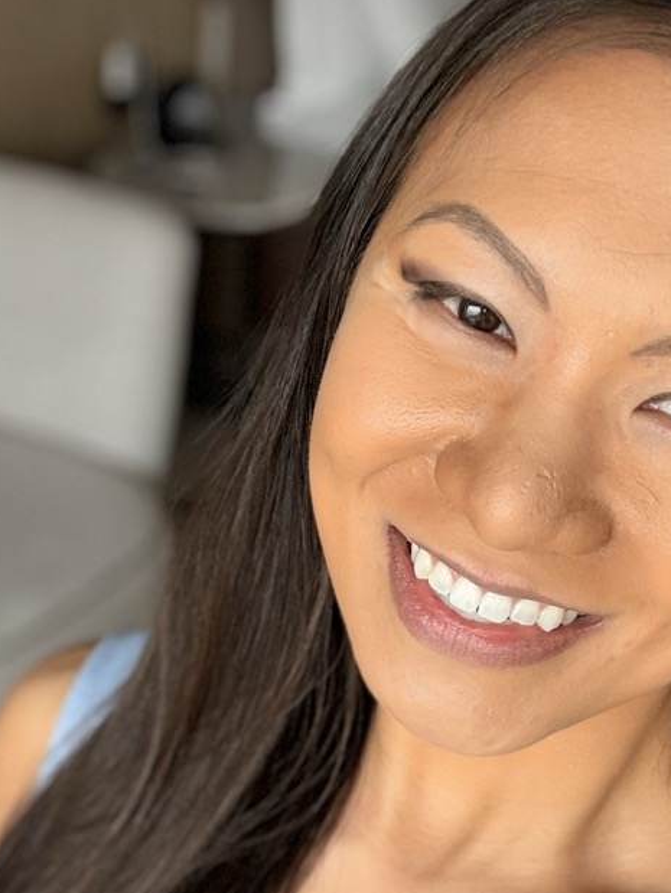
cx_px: 405
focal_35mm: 62
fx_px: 1601
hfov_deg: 23.6
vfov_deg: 30.2
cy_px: 753
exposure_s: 1/102
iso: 80
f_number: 1.9
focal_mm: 2.69
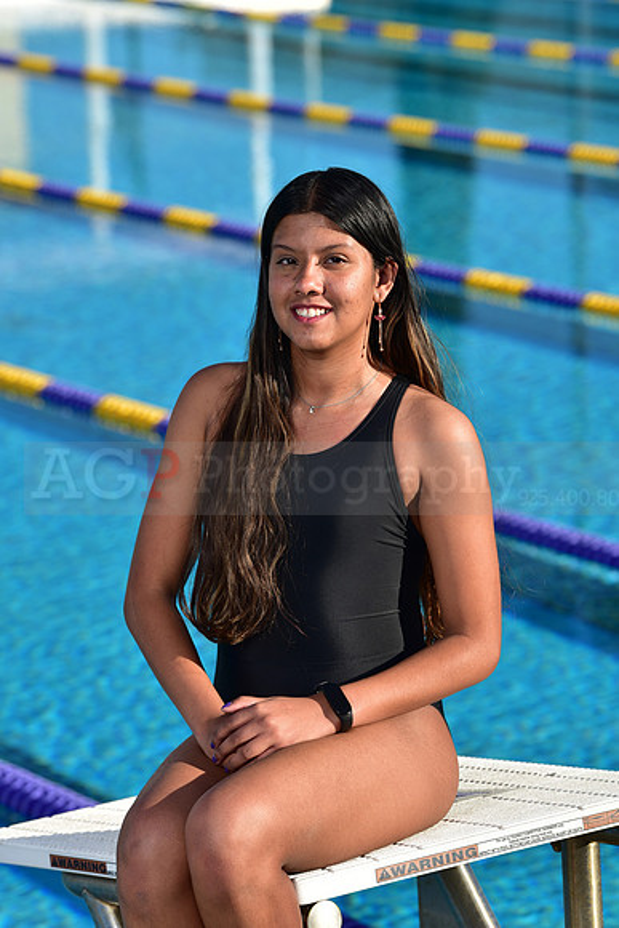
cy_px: 464
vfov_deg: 13.2
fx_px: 3995
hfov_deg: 8.9
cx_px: 310
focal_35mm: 155
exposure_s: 1/250
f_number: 6.3
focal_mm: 155
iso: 64
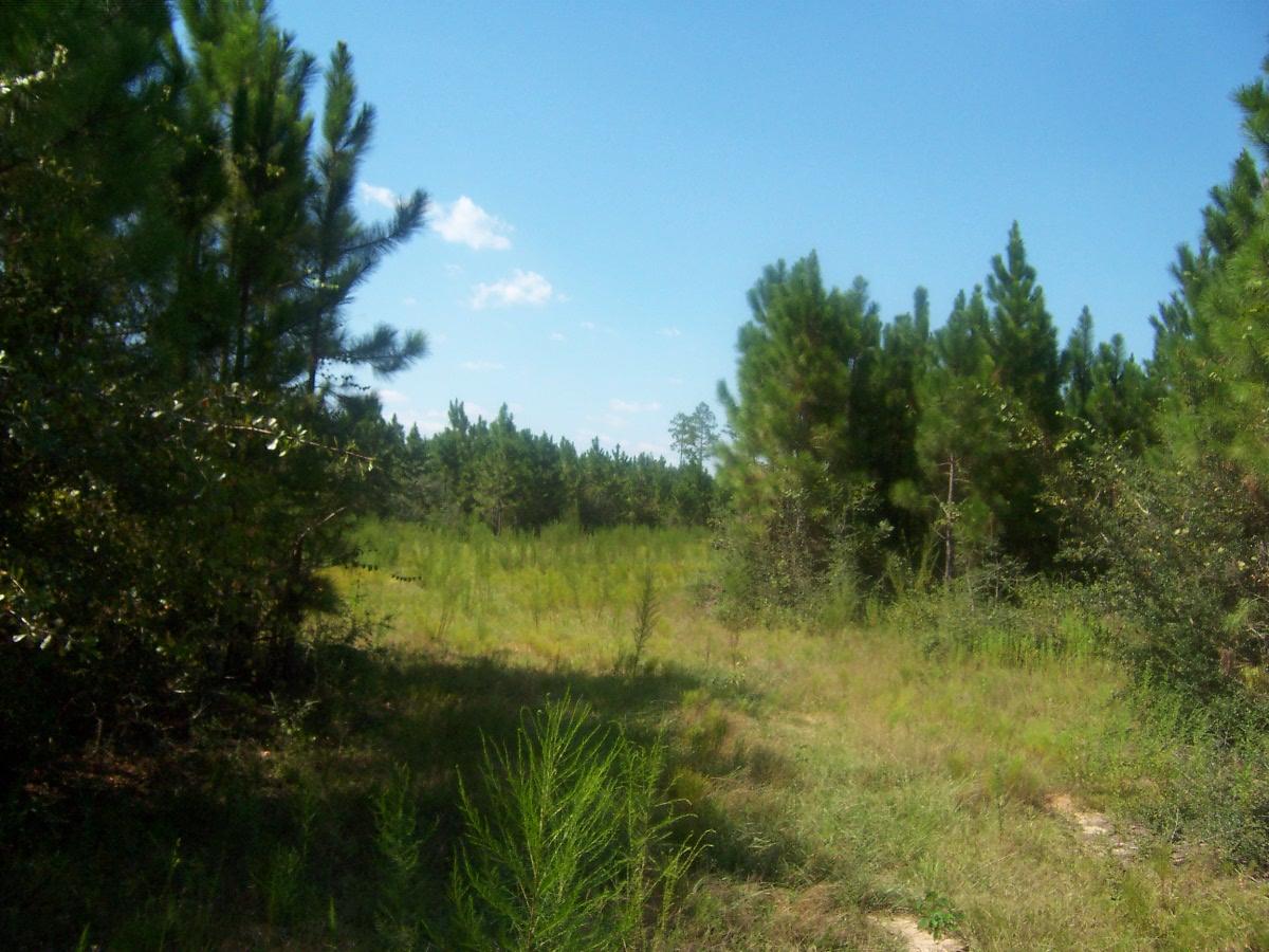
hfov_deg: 55.4
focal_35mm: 33
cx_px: 634
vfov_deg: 42.9
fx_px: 1210
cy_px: 476
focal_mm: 5.5
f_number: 4
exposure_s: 1/500
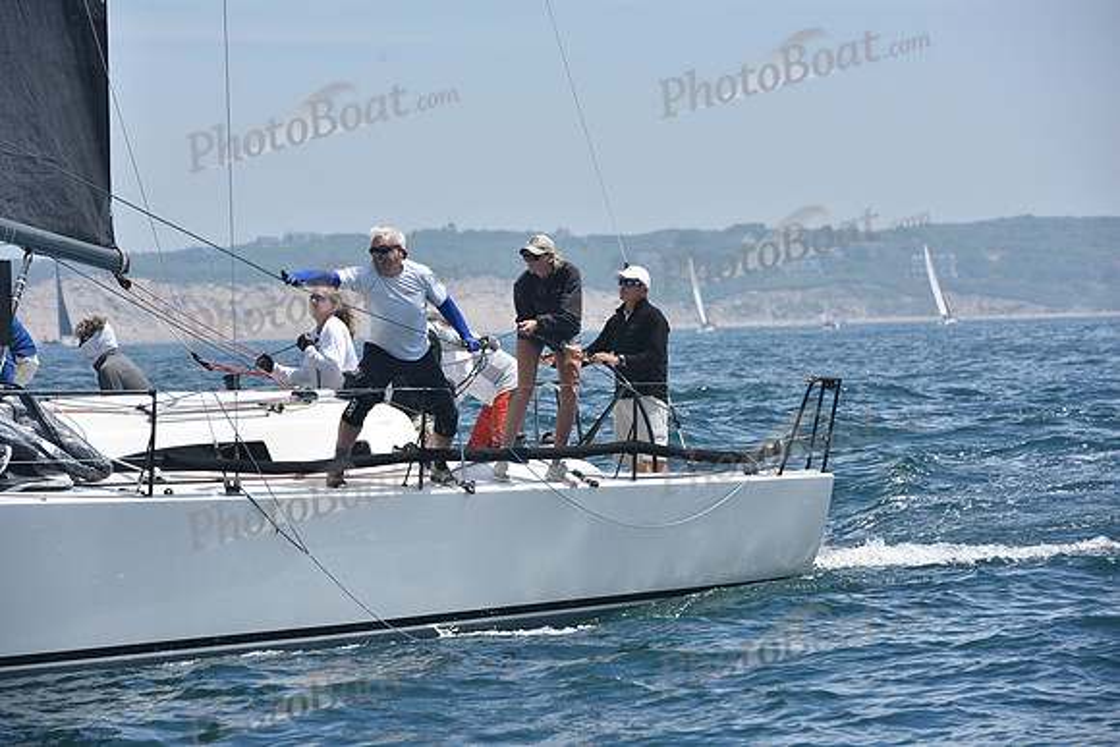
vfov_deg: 6.9
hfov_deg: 10.3
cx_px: 560
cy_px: 374
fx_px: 6223
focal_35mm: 200
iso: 250
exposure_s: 1/800
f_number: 10
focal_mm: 200
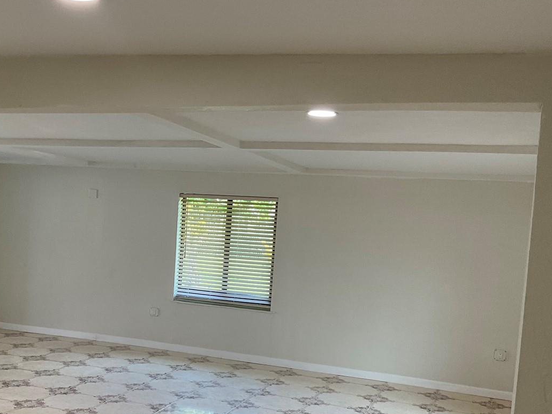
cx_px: 183
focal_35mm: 45
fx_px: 718
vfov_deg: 31.9
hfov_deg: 41.5
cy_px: 280
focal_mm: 3
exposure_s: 1/120
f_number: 1.8
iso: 50
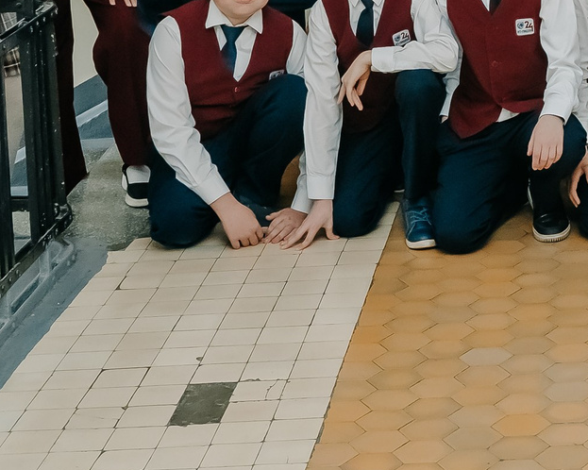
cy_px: -275
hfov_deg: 17.1
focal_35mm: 108
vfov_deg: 13.3
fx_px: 1879
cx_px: 685
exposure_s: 1/160
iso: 2000
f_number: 5.6
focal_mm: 28
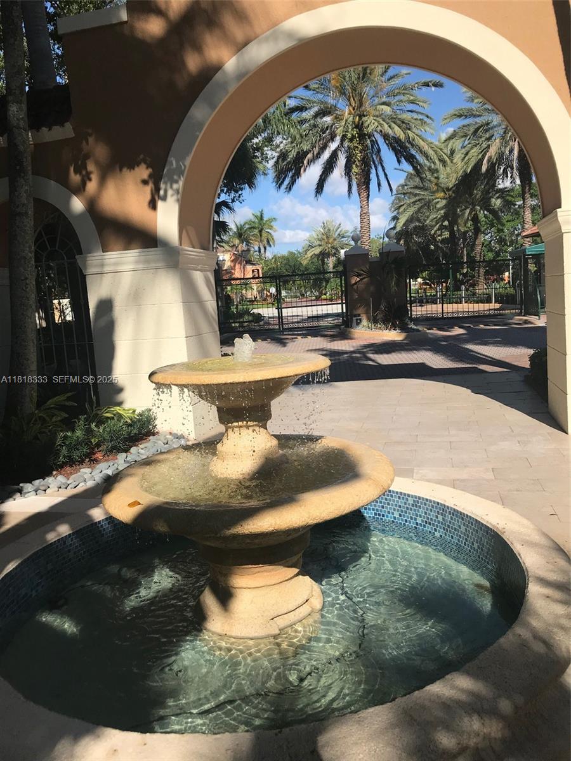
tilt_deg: -5.6
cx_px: 286
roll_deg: +3.7
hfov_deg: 49.7
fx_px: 616
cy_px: 380
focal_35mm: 28
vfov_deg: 63.4
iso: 20
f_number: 1.8
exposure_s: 1/2660
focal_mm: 3.99
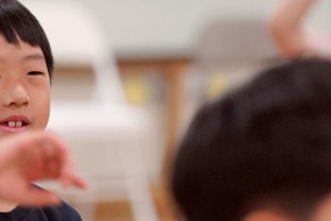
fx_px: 4726
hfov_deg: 4.0
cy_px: 260
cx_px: -91
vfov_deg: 2.7
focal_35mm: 514
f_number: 4
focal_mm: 178
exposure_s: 1/200
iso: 2500
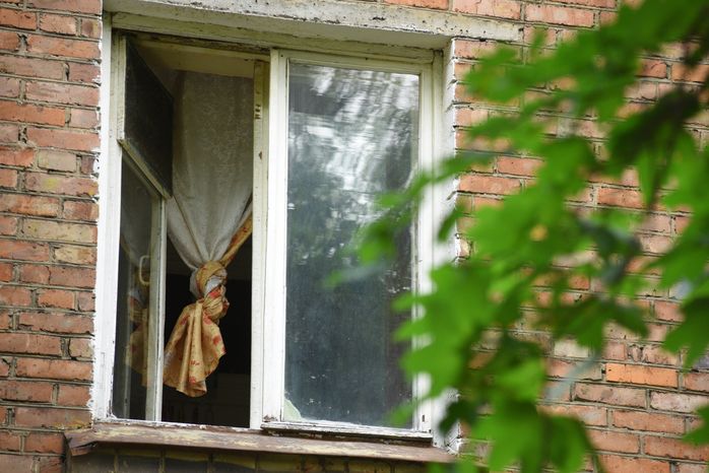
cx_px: 354
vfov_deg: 7.4
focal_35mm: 185
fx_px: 3645
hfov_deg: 11.1
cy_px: 236
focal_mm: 185
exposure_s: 1/320
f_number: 6.3
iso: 1600
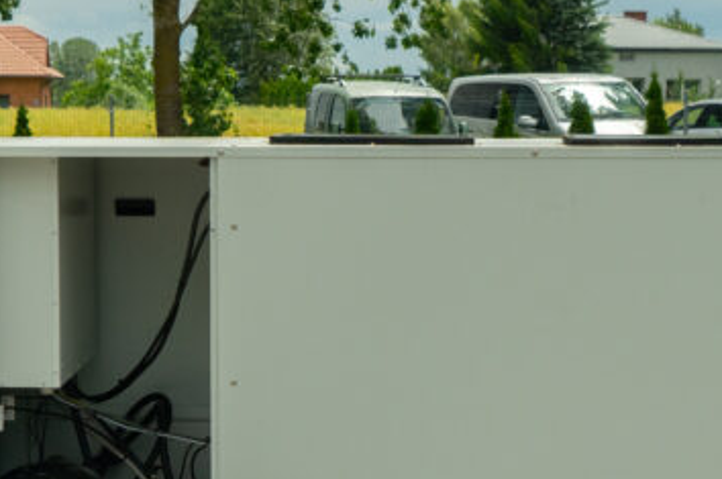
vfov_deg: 12.4
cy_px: 396
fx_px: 2203
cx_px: 306
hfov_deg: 18.6
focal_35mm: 110
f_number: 6.3
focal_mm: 38
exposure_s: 1/400
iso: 800
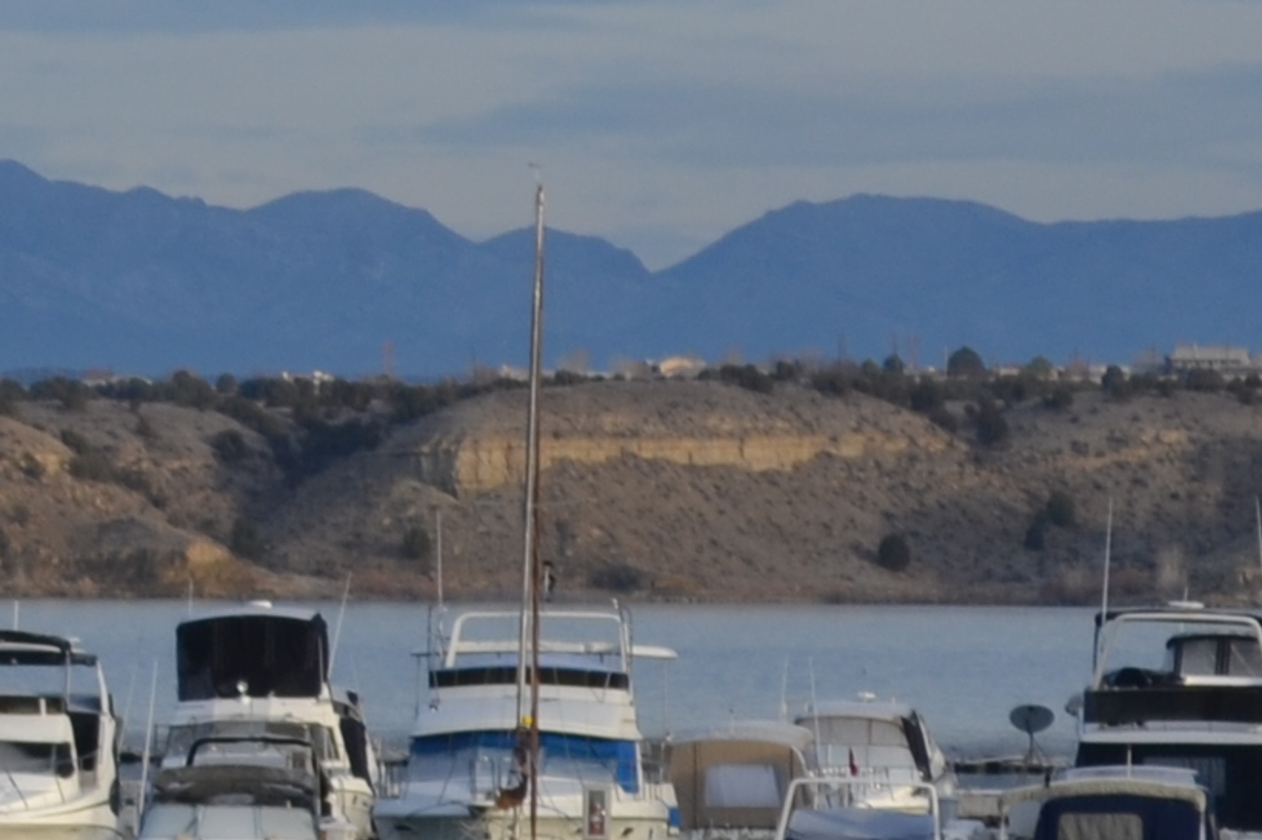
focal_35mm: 464
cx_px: -1003
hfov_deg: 4.4
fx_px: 16252
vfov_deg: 3.0
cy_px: 1005
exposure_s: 1/200
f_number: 7.1
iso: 100
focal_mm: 55
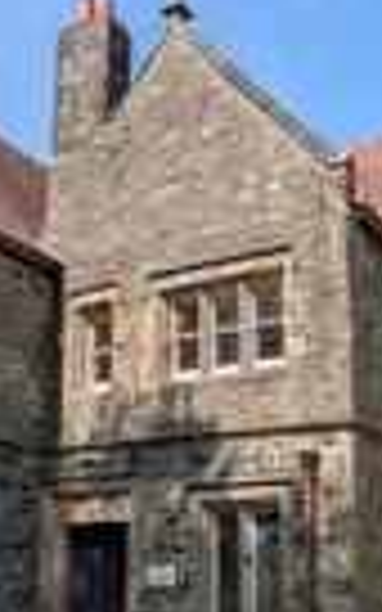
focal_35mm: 50
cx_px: 238
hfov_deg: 25.8
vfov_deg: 39.6
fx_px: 833
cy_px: 432
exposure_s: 1/1045
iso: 47
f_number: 2.2
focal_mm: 2.35
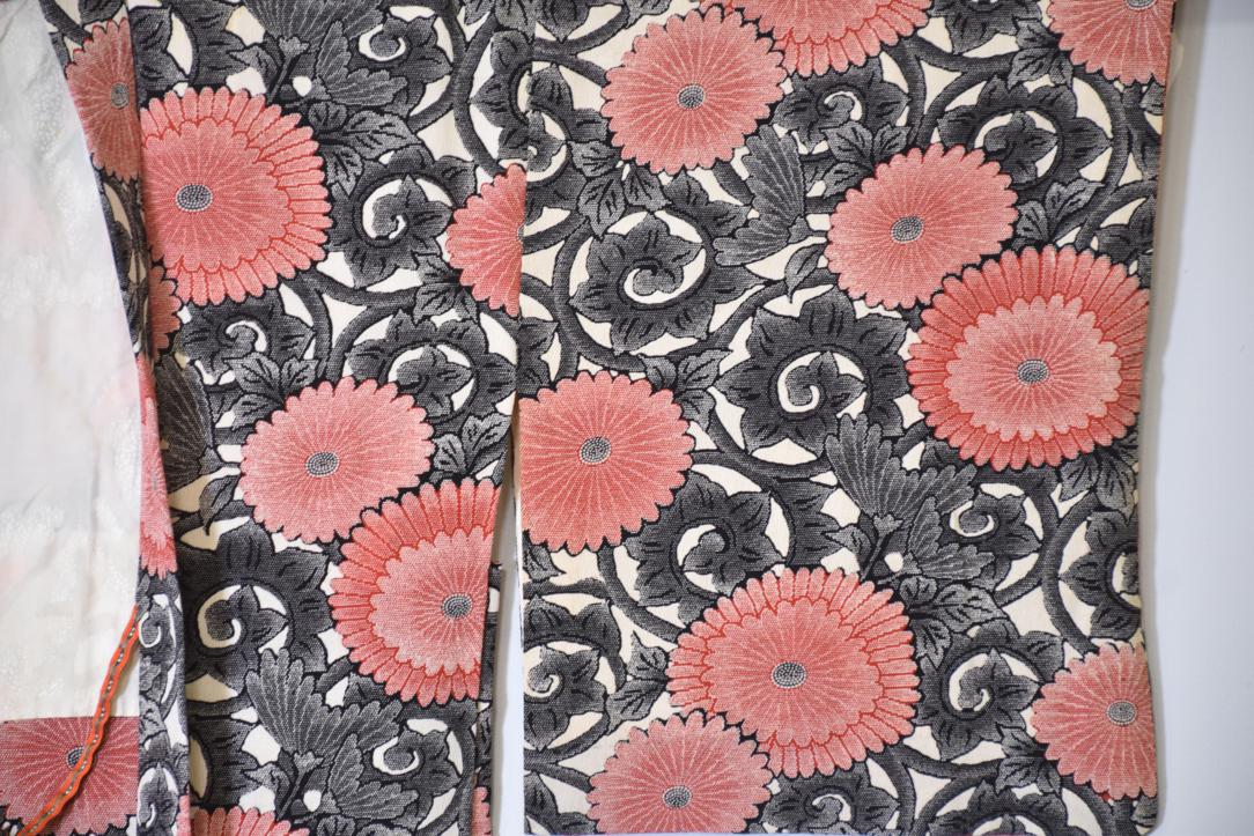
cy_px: 418
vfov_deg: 8.2
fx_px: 5852
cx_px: 627
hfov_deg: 12.2
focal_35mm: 168
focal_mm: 112
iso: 400
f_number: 5.6
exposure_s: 1/25
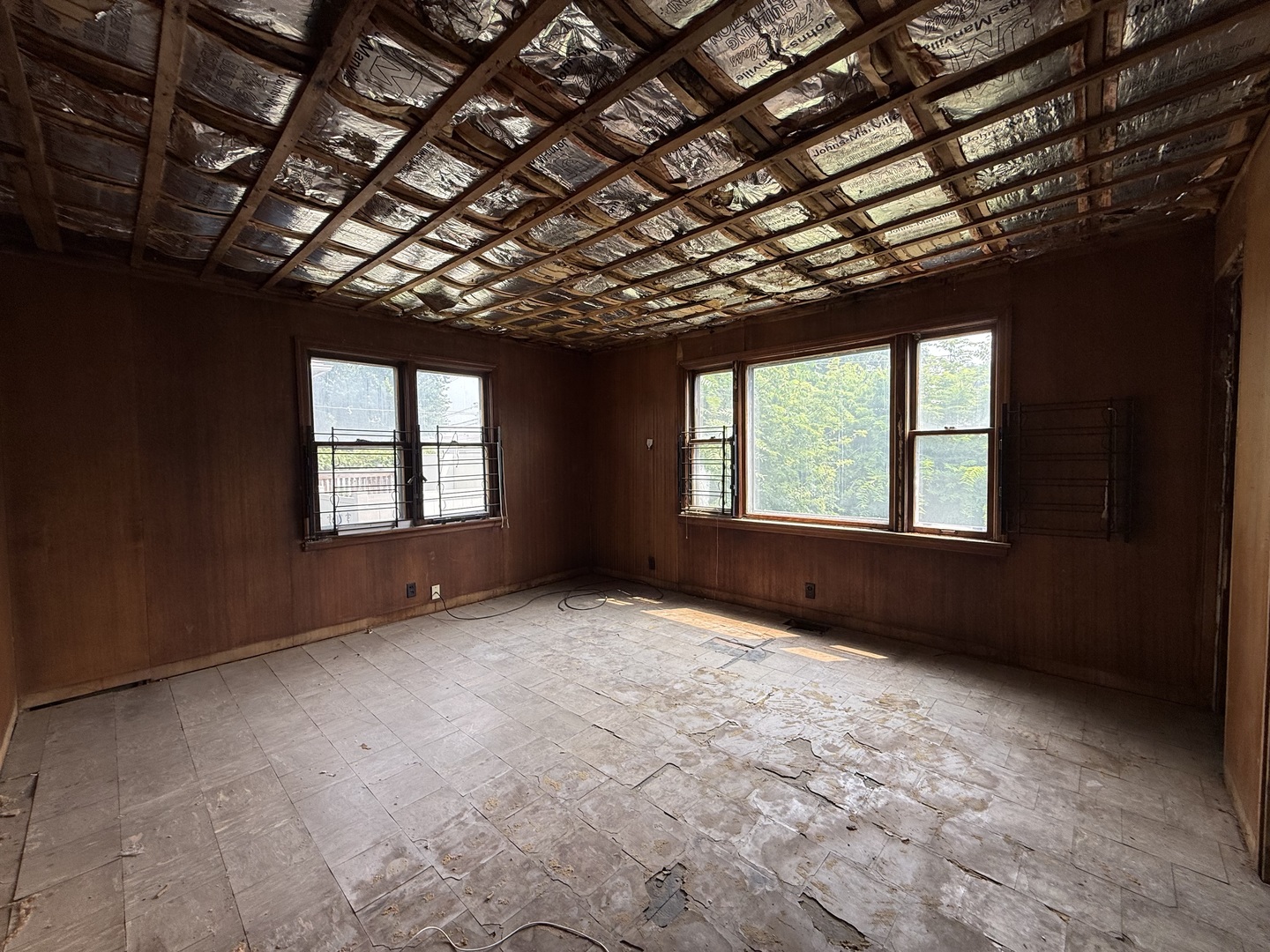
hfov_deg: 102.1
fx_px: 514
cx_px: 635
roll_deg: +0.6
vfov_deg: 85.7
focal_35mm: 14
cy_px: 476
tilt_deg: -2.1
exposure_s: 1/167
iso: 50
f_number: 2.2
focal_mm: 2.22
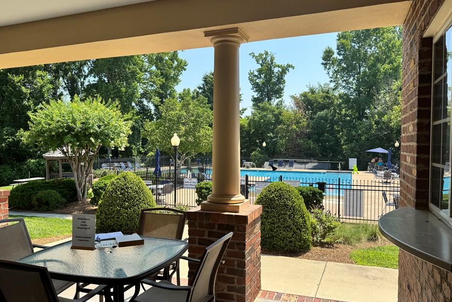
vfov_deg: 46.4
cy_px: 160
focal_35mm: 28
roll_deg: -0.8
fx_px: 352
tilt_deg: -1.8
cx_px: 210
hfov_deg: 65.4
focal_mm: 6.76
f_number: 1.78
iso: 80
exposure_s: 1/2331
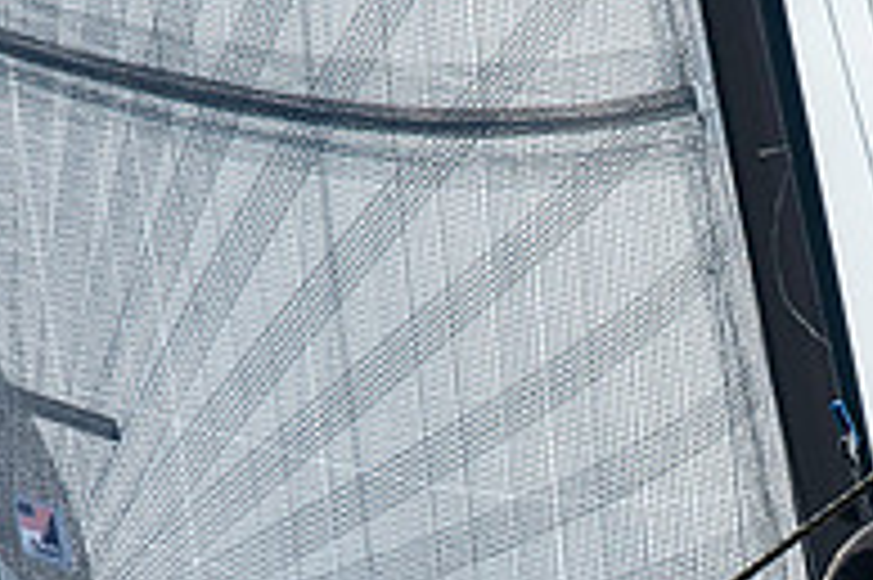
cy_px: 704
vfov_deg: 1.0
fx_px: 32612
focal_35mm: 1346
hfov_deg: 1.5
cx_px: 837
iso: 400
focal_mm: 300
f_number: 5
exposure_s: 1/6400
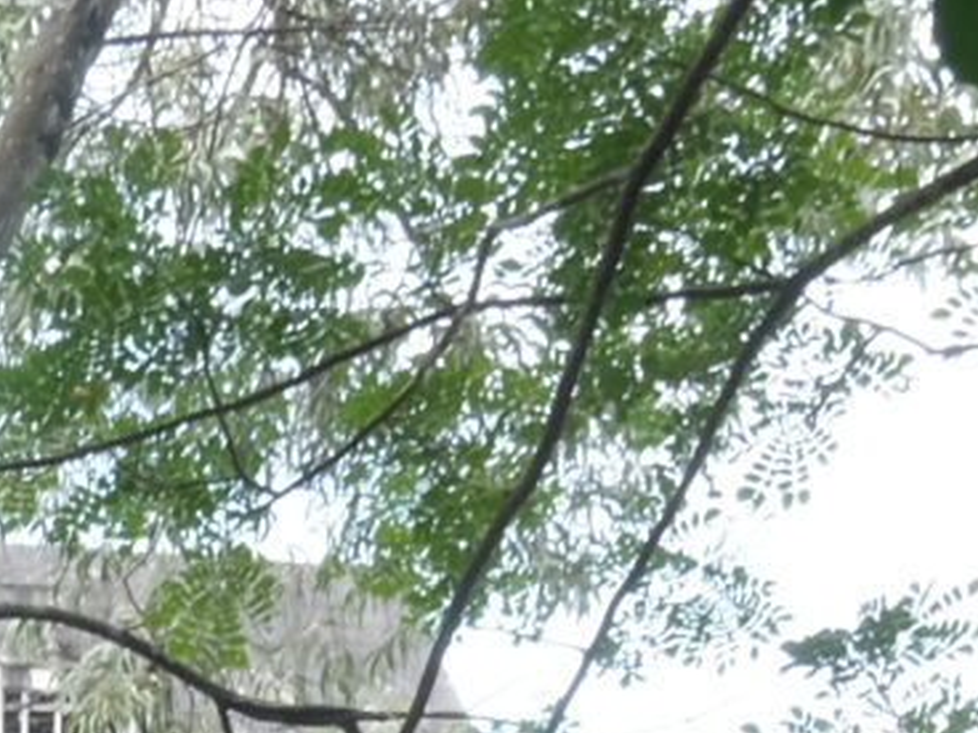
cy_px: 2086
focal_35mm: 154
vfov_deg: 8.3
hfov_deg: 12.2
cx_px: -484
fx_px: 4351
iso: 160
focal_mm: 15
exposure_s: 1/5
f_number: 20
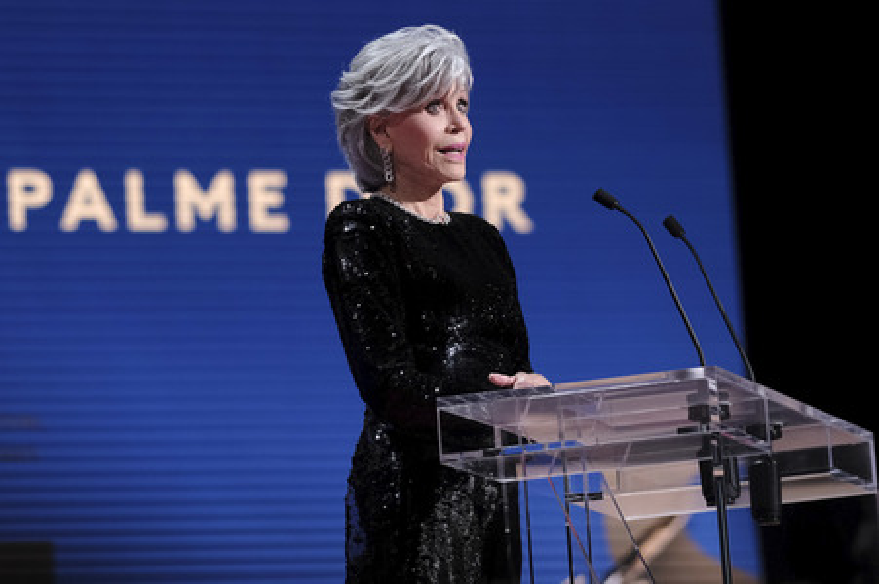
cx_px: 440
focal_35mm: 135
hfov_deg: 15.2
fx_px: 3294
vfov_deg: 10.1
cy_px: 292
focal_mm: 90
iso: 1600
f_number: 2
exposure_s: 1/400
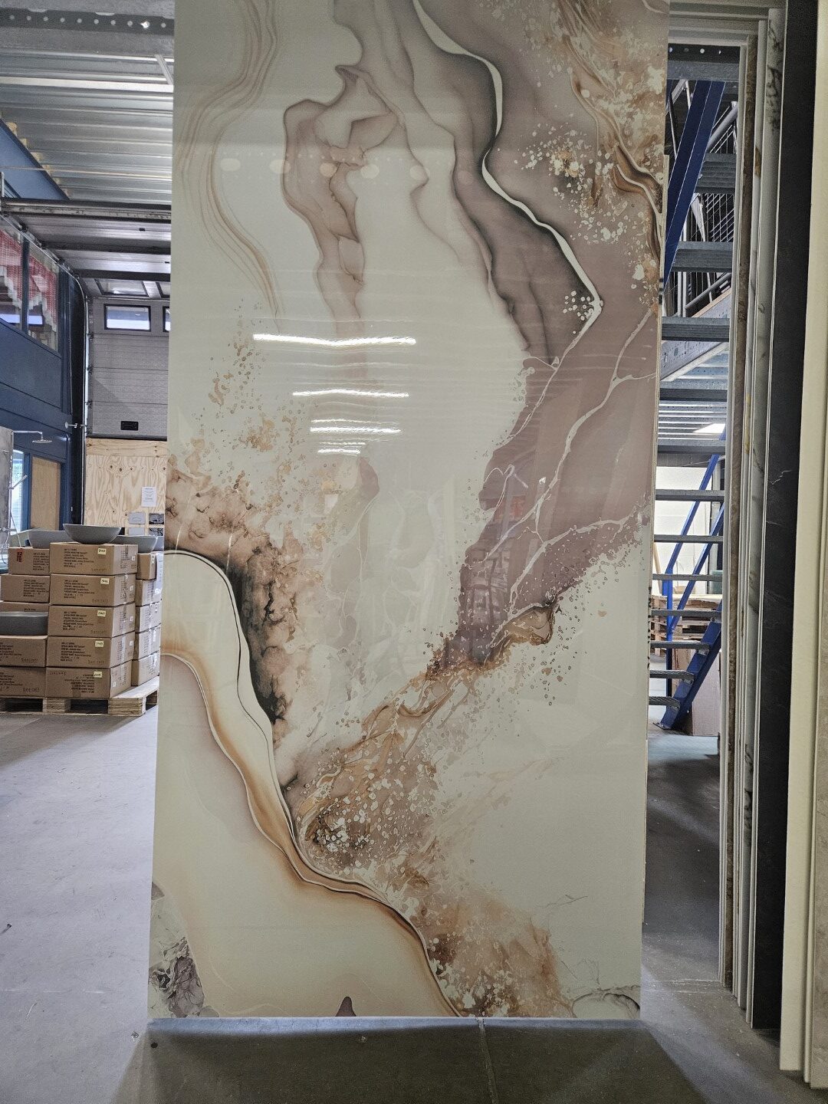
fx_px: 734
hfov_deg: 58.9
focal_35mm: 23
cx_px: 414
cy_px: 552
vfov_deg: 73.9
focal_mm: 5.4
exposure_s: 1/100
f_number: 1.8
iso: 800
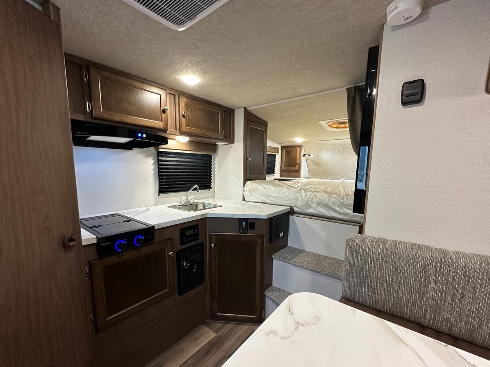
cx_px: 239
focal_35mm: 15
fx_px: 212
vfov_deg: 81.6
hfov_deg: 98.2
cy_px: 196
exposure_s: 1/94
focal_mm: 2.22
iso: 320
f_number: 2.2
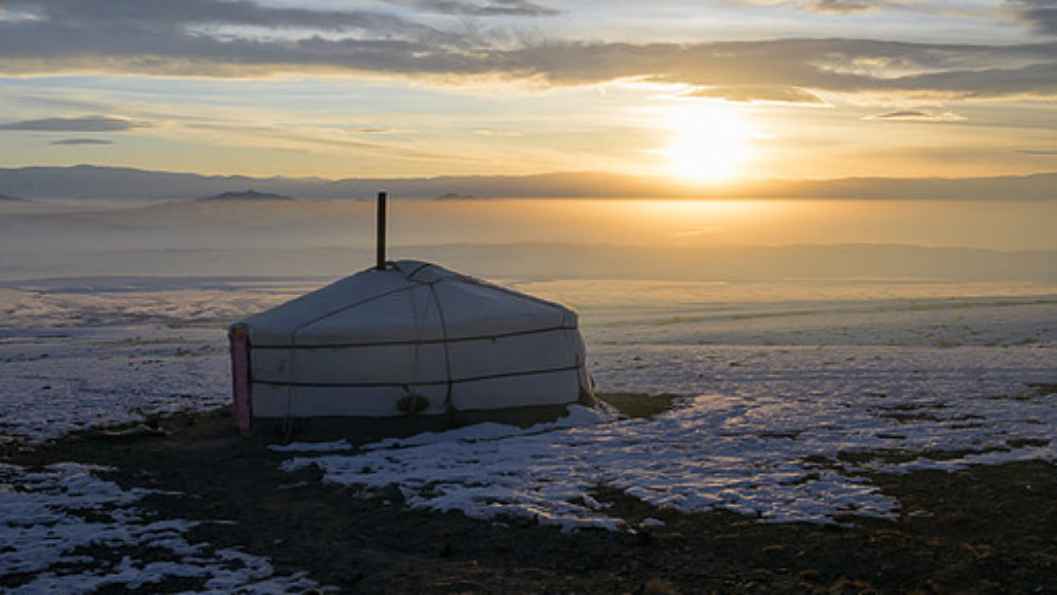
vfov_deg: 26.5
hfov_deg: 45.4
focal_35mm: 45
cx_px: 480
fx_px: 1262
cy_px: 216
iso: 320
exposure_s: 1/1600
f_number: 7.1
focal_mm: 38
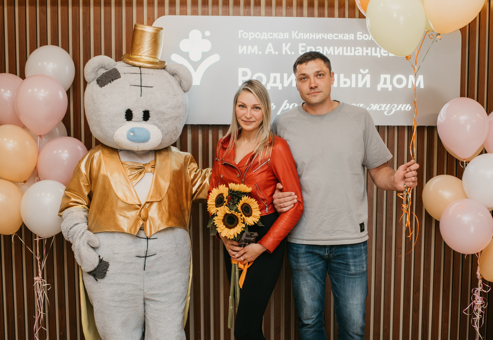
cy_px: 155
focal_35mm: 40
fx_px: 557
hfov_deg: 47.6
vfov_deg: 34.0
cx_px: 277
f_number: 4
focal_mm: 35
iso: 500
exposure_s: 1/160
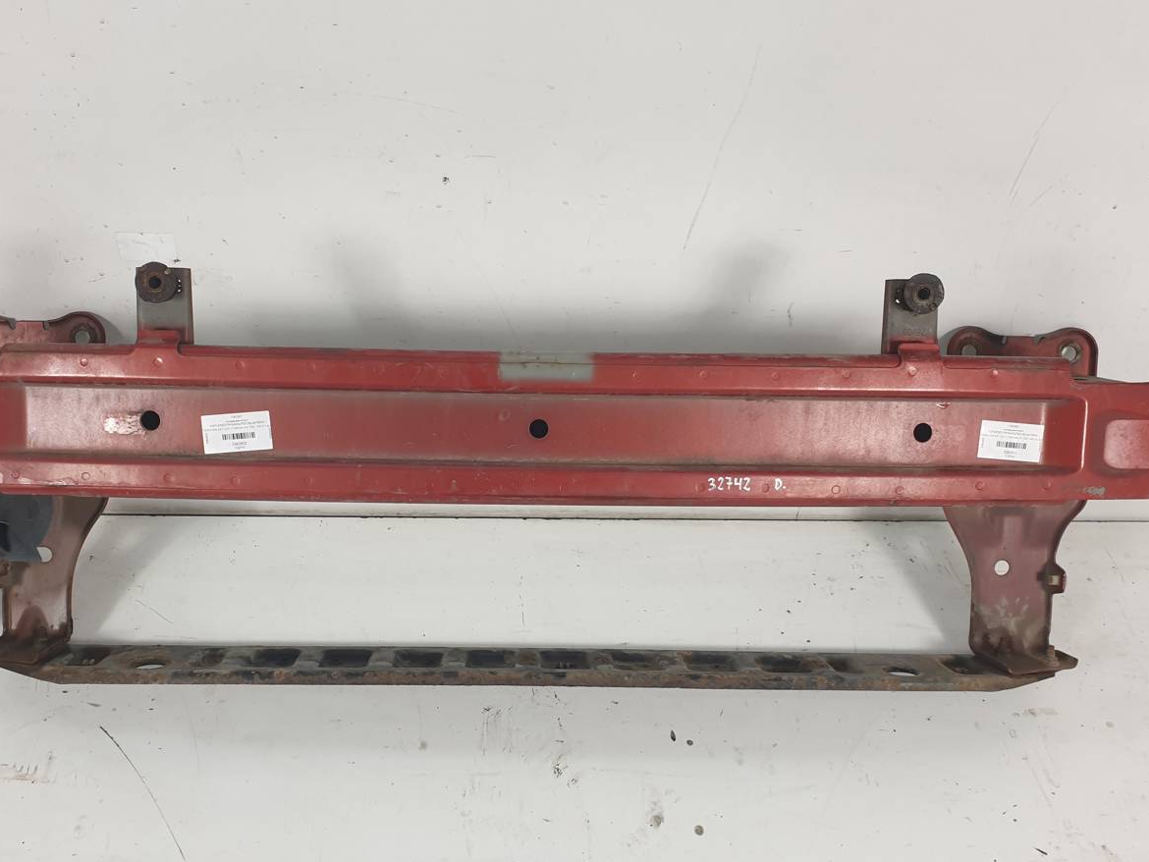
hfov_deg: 56.7
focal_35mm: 32
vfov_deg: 44.0
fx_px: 1062
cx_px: 520
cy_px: 499
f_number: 2.4
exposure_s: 1/100
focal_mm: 4.3
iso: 80
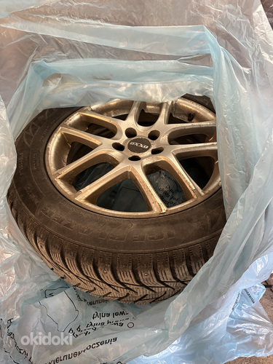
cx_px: 136
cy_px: 182
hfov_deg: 56.8
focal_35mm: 24
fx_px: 252
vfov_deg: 71.6
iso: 640
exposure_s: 1/50
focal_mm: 6.86
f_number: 1.78
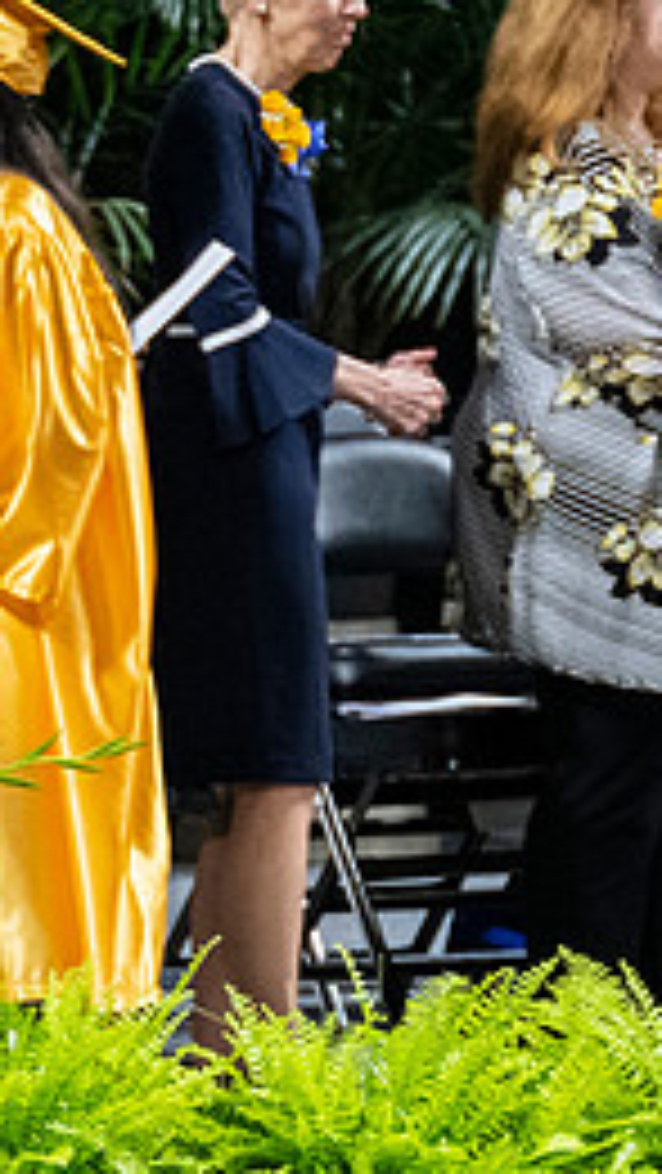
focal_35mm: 942
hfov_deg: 1.3
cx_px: 134
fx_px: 29368
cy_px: 675
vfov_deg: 2.3
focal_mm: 200
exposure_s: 1/200
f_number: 4
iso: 2000
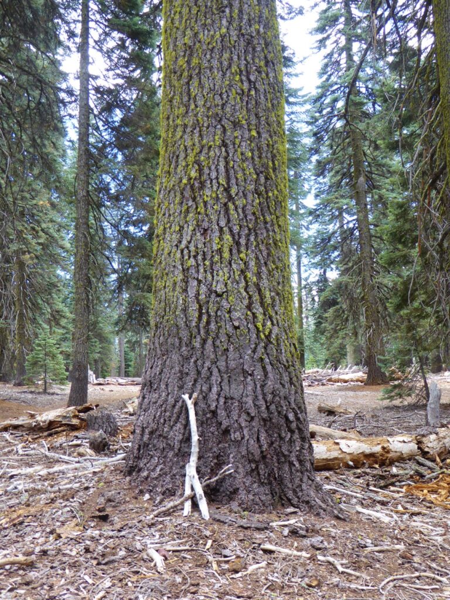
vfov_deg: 46.8
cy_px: 300
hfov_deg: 36.0
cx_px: 225
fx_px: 693
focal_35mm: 40
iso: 160
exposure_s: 1/60
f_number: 3.8
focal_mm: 7.2
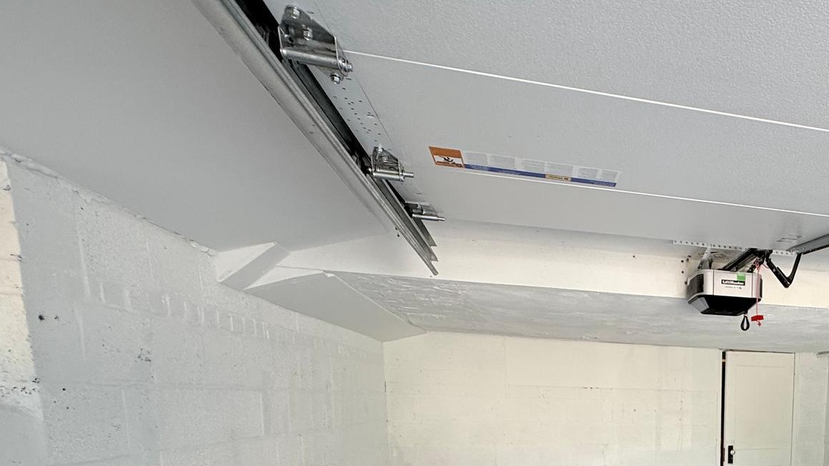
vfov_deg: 37.0
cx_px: 710
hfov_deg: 61.4
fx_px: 594
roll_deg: -2.5
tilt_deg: -9.9
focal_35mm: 27
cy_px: 497
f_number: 2.2
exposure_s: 1/99
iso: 80
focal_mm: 2.22
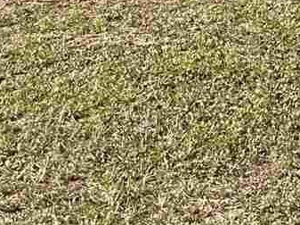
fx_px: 1264
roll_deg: -1.0
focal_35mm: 146
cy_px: -253
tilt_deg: -0.8
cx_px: 766
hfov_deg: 11.0
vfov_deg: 9.4
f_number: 1.78
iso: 80
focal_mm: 6.86
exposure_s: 1/2299
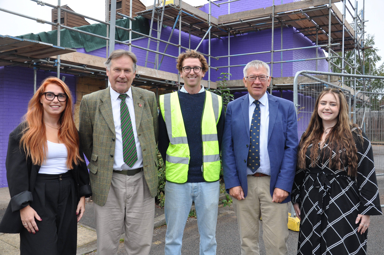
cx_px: 192
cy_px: 128
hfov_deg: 57.3
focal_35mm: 33
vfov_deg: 39.9
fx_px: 352
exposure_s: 1/125
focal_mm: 22
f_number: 5.6
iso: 320
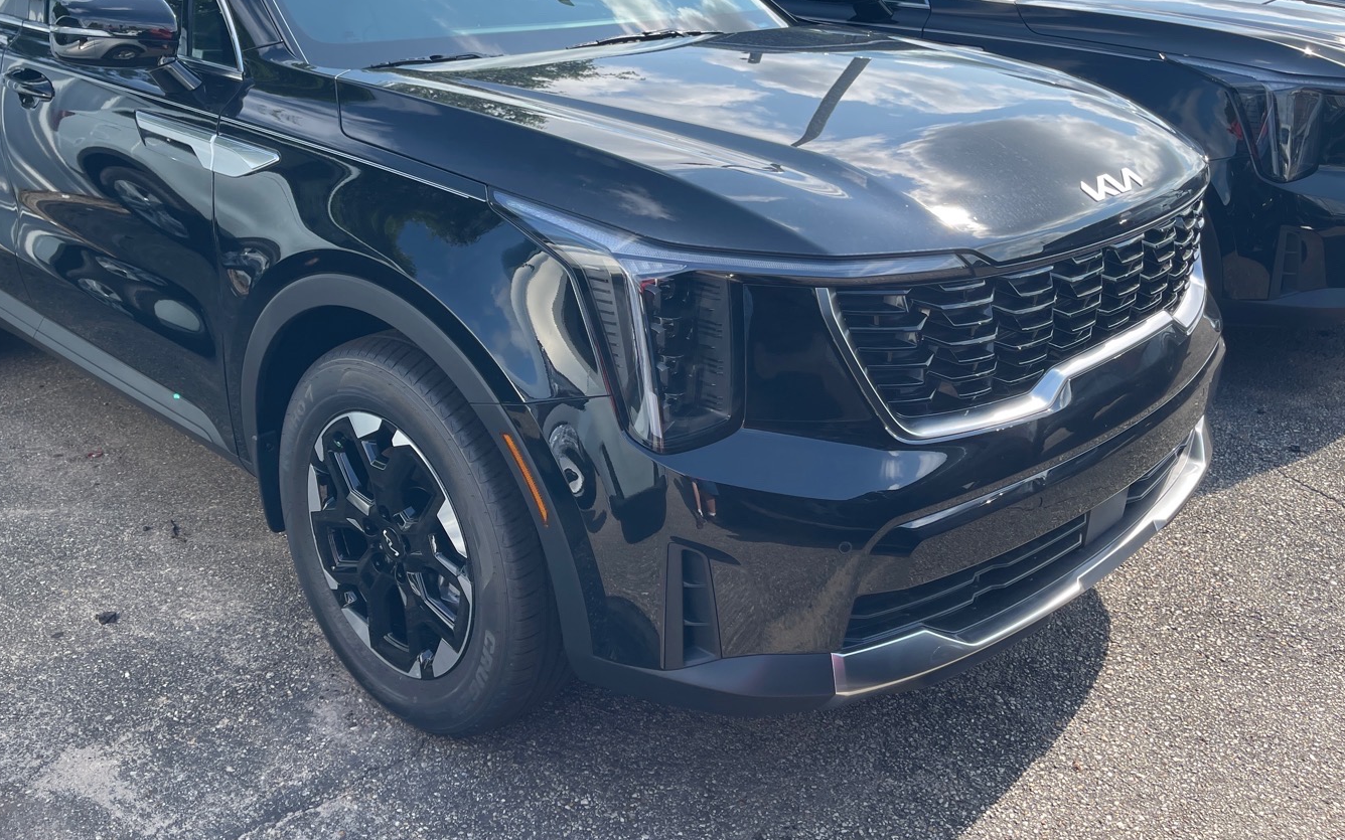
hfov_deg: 57.8
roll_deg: +3.3
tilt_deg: -16.7
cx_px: 555
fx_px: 1210
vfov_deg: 38.1
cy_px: 308
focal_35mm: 33
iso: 32
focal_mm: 5.1
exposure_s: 1/1048
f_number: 1.6
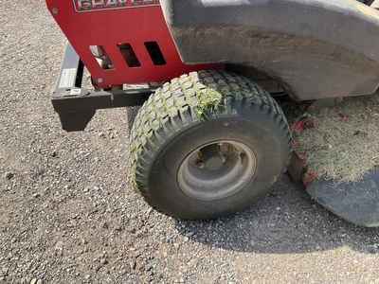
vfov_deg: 48.2
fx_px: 318
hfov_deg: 61.7
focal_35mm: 29
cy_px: 142
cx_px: 190
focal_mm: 3
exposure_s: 1/674
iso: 25
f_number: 1.8
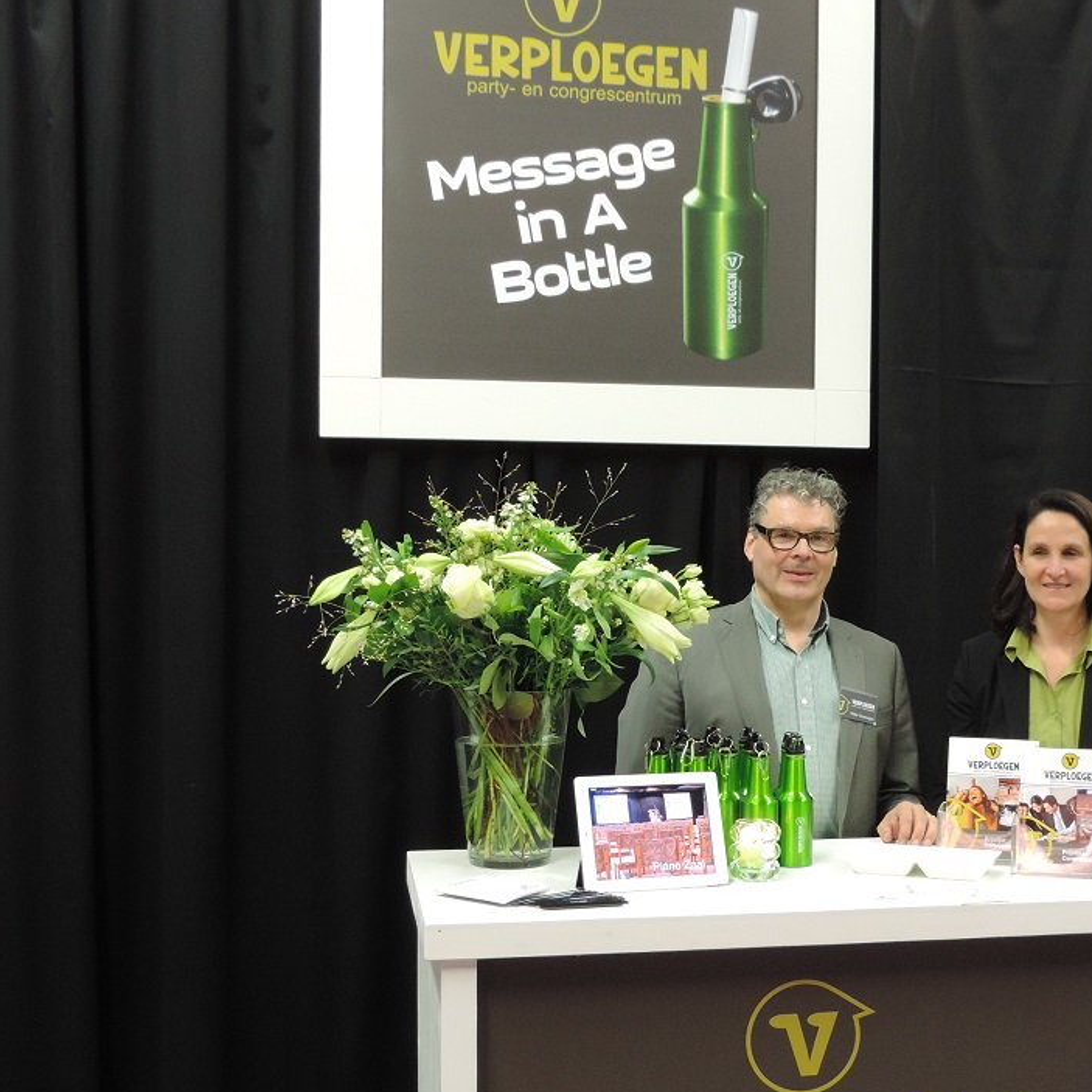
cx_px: 730
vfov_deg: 34.0
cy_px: 609
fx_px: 1785
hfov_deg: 33.7
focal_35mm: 50
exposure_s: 1/20
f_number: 3.3
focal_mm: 6.2
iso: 400
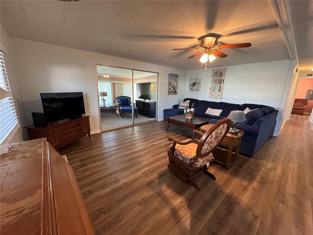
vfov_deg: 85.7
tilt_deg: -12.5
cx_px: 156
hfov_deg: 102.1
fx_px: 127
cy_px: 118
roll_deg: -1.3
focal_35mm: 14
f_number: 2.2
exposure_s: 1/60
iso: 400
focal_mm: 2.22
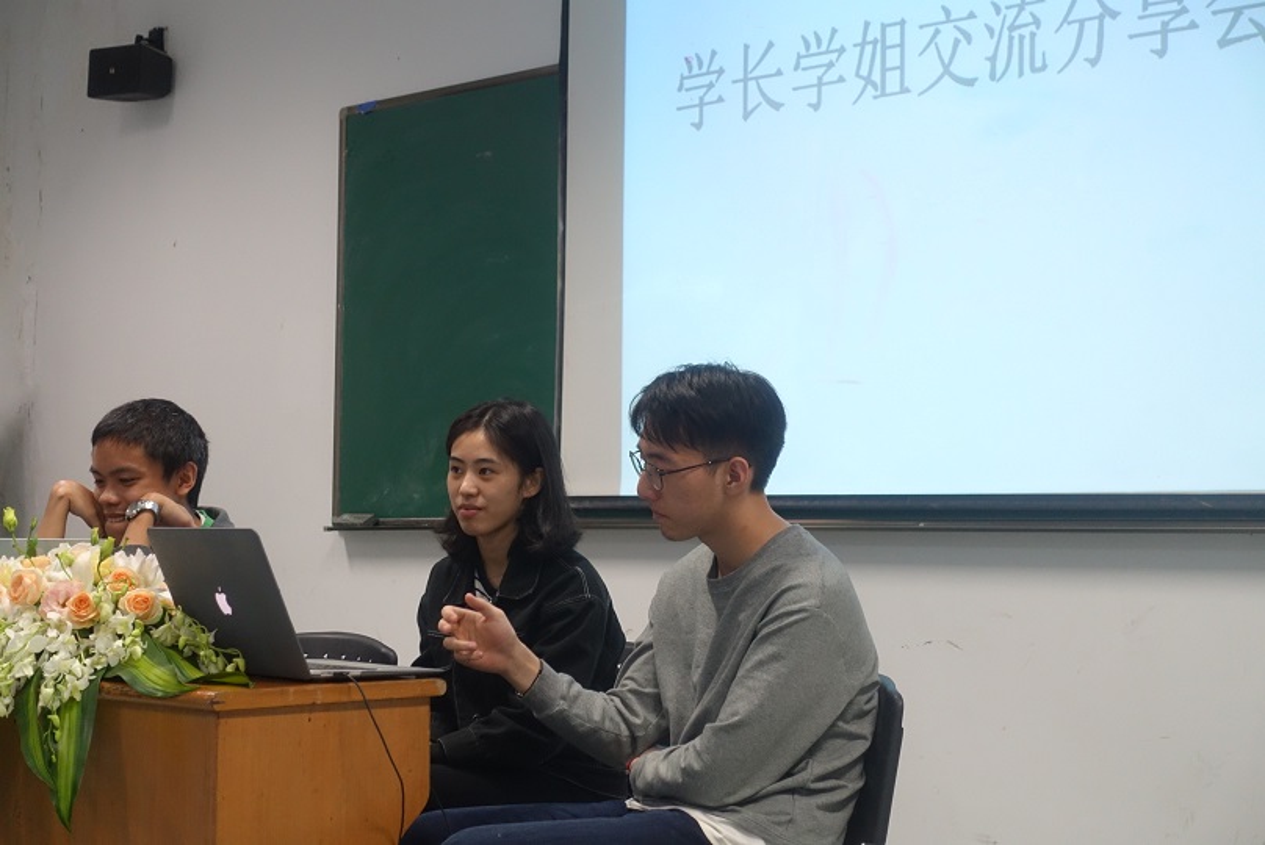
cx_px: 632
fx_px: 2110
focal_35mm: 60
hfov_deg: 33.4
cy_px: 422
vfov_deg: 22.7
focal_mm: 22
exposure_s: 1/60
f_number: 2.8
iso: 800
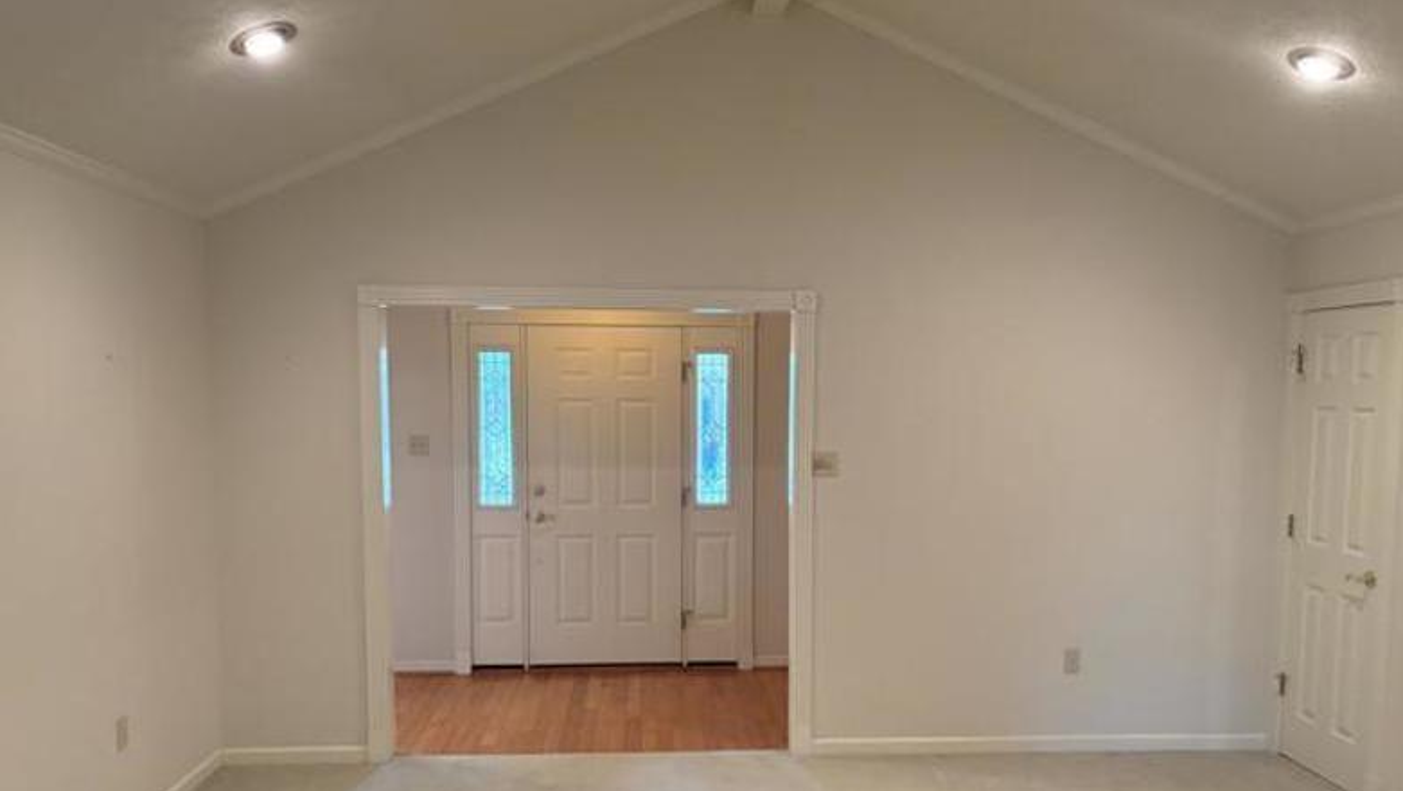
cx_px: 717
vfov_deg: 40.0
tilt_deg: -4.9
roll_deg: -0.5
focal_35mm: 29
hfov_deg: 66.0
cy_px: 478
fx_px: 1079
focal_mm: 5.96
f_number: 1.6
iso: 400
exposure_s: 1/60
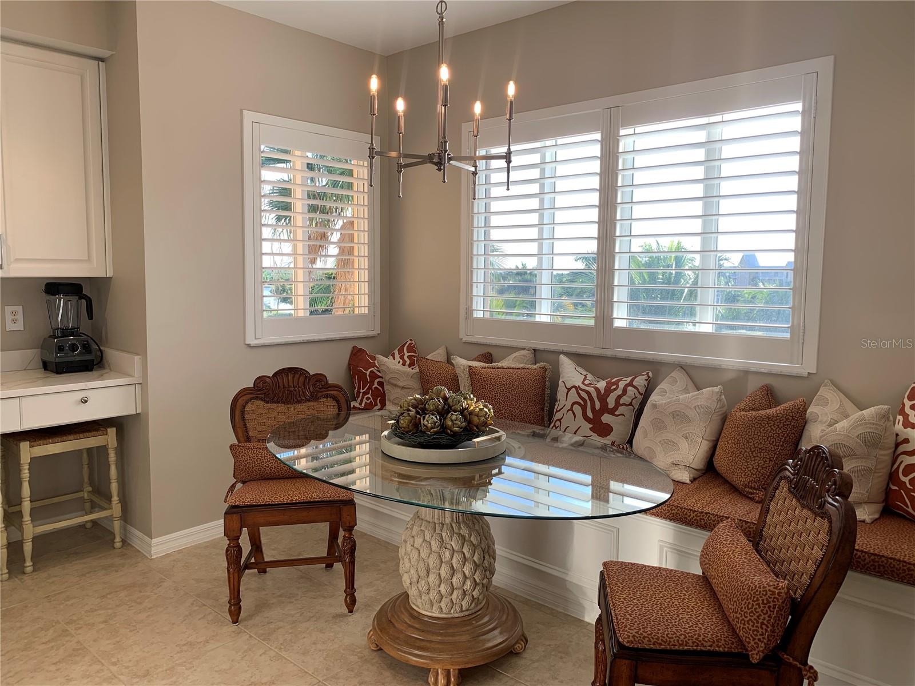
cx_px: 458
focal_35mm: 26
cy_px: 343
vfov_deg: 53.1
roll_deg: -0.1
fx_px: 687
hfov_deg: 67.3
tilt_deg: -5.8
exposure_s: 1/141
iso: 25
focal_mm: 4.25
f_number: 1.8
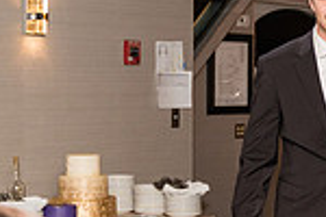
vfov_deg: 10.2
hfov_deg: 14.4
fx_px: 1222
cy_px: 125
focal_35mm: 135
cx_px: 456
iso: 1000
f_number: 2.8
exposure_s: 1/250
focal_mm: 30
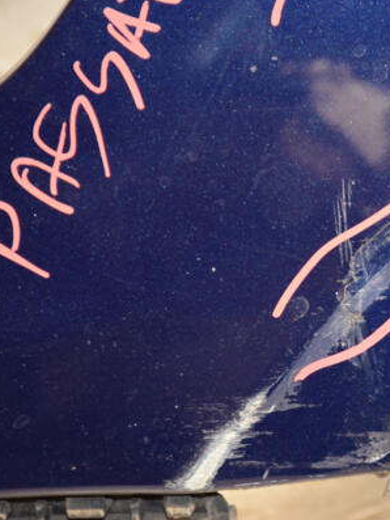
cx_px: 357
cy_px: 259
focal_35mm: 229
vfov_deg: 8.7
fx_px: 3434
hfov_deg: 6.5
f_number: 5.6
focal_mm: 105
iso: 800
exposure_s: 1/60
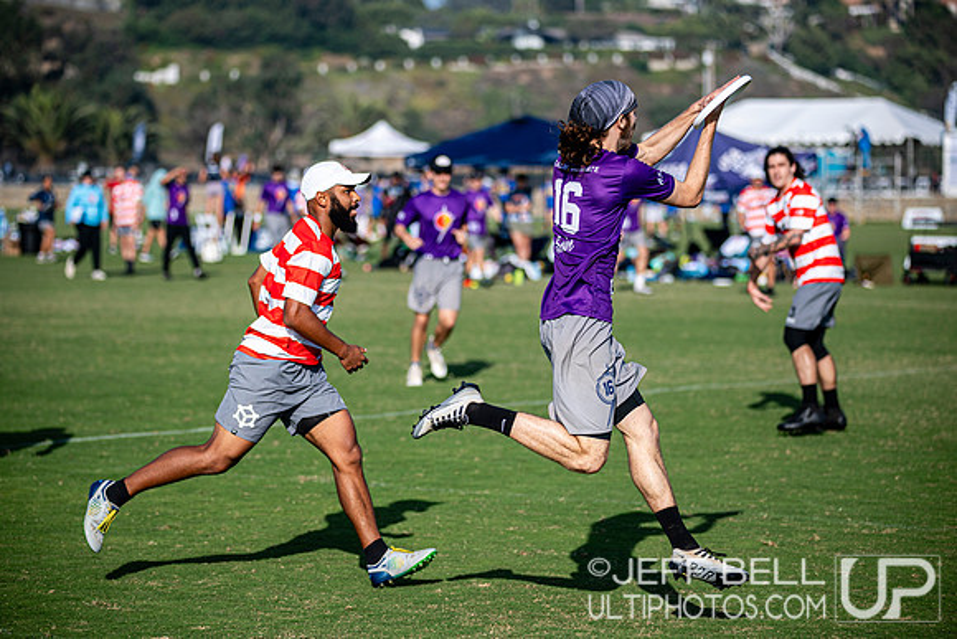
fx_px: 3324
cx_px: 478
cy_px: 320
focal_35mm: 125
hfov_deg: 16.4
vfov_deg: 11.0
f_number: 3.2
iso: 140
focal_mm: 125
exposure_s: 1/2500
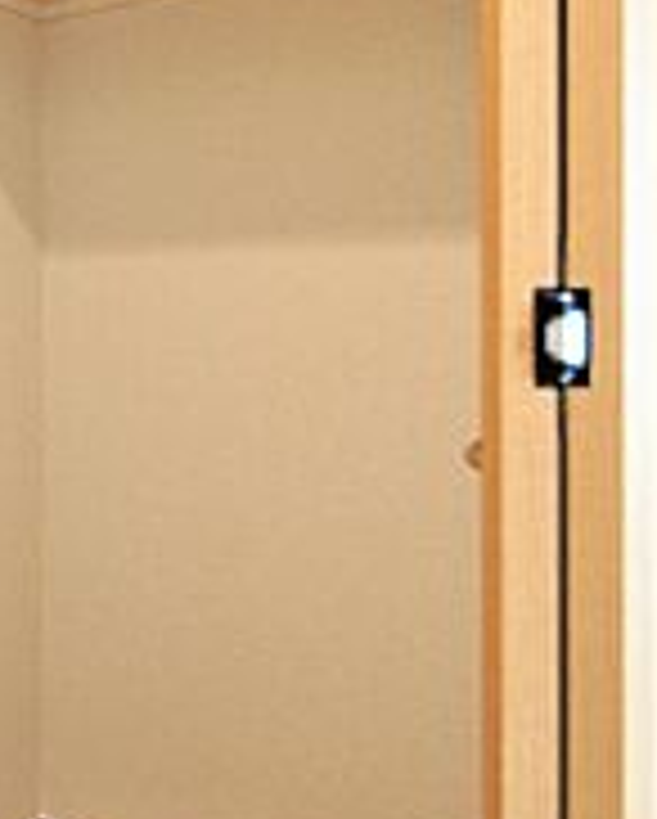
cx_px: 124
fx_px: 898
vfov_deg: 48.6
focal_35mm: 37
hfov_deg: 38.6
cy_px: 306
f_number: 3.5
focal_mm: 10
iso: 400
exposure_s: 1/30
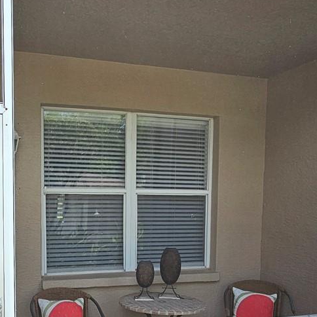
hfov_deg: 42.0
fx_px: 394
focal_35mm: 38
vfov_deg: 42.1
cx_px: 66
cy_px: 249
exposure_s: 1/309
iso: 50
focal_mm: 2.2
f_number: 2.2
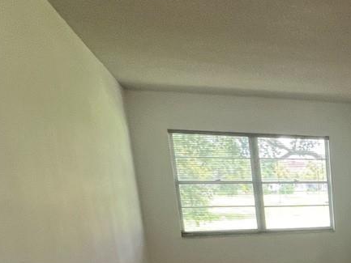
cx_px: 485
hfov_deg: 29.5
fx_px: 487
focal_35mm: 48
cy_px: 304
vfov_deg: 27.2
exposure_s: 1/120
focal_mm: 1.57
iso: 160
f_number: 1.8
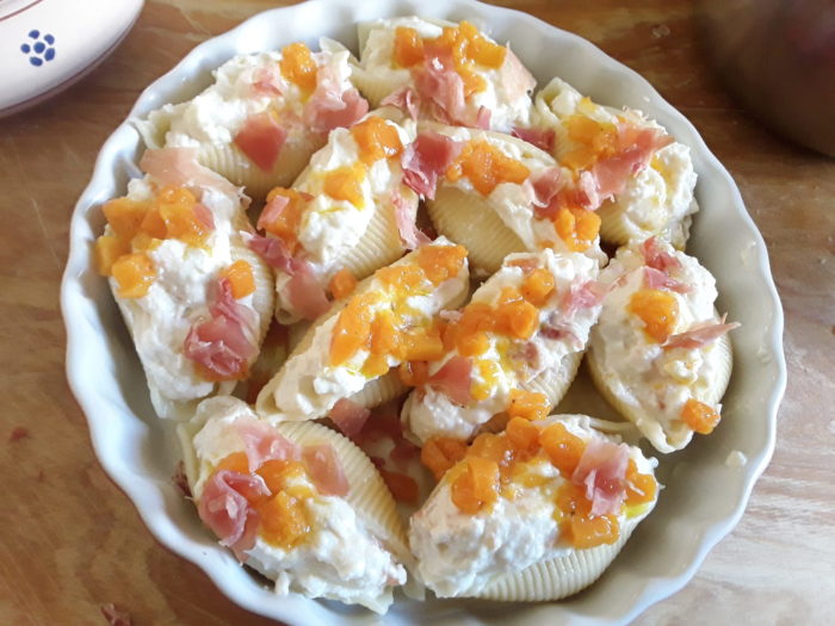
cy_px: 313
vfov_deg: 51.4
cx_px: 418
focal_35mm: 27
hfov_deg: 65.3
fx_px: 651
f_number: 1.9
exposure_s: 1/33
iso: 160
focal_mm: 2.91
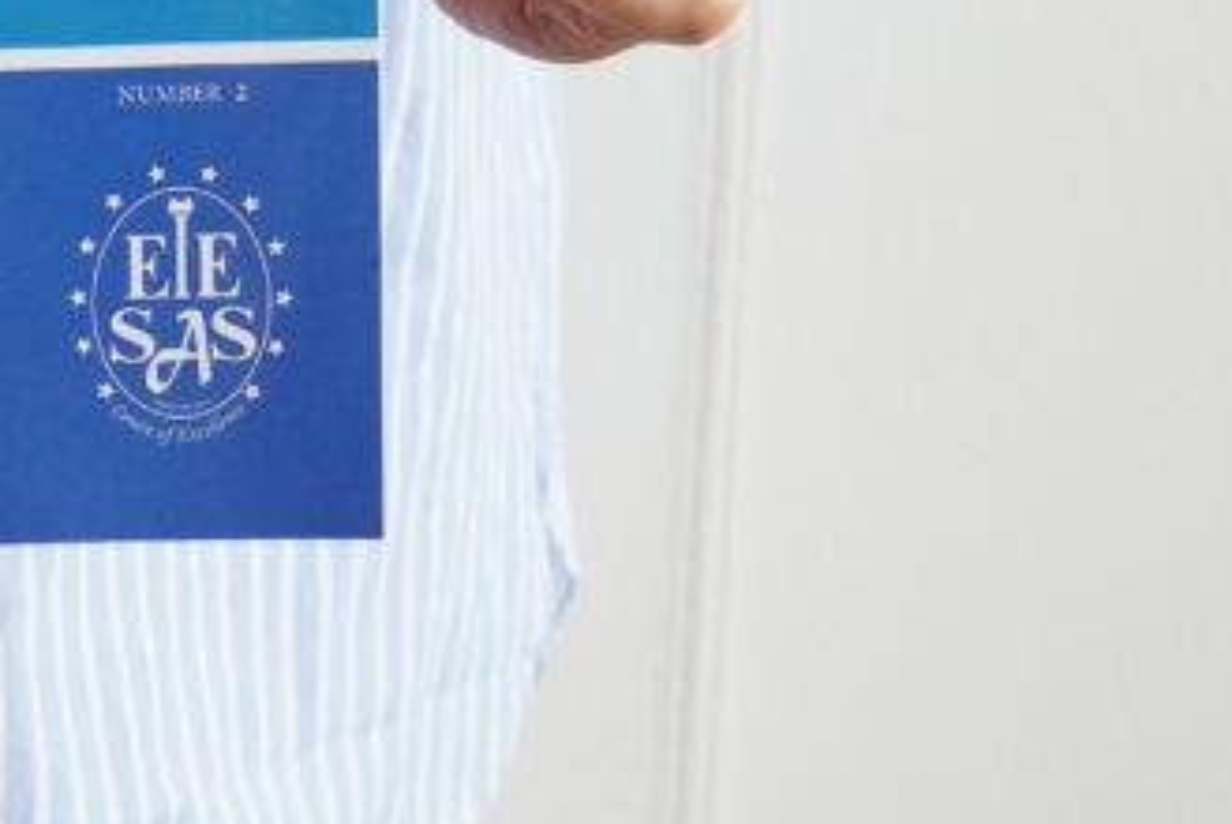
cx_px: -479
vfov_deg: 7.0
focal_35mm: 196
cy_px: -137
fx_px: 6713
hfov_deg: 10.2
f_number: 5
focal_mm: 42
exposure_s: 1/160
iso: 2500
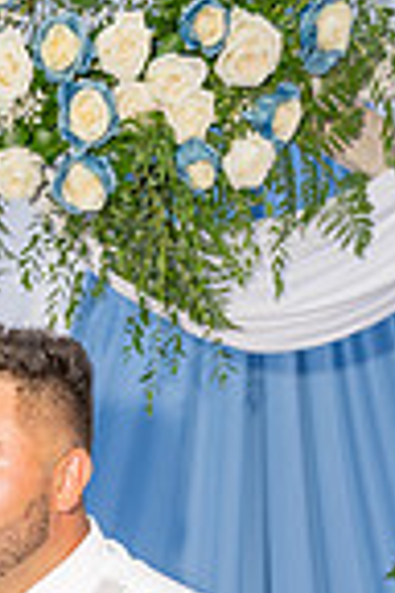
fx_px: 1234
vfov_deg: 22.2
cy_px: 894
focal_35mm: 75
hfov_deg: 17.7
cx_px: -21
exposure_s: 1/100
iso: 250
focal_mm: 24
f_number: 3.2
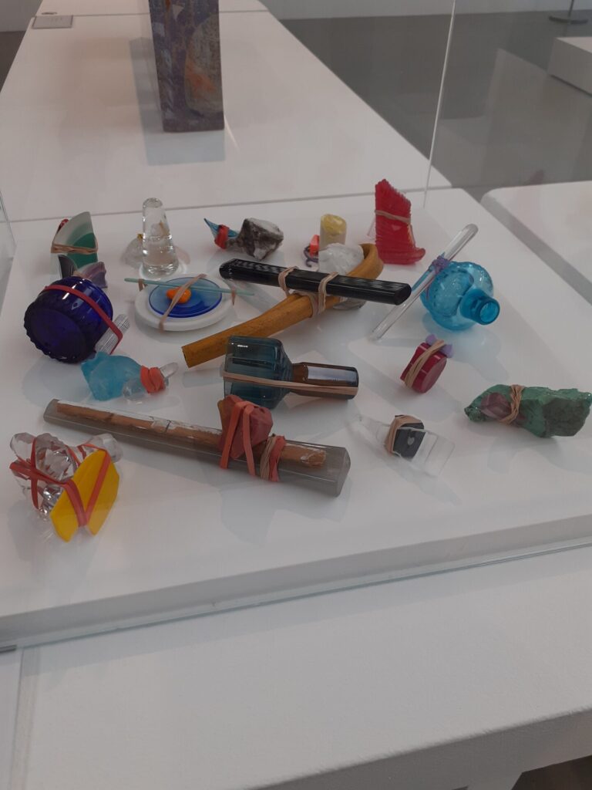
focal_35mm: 27
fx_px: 616
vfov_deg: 65.3
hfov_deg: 51.4
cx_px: 296
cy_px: 395
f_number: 1.9
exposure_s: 1/100
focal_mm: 3.6
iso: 50
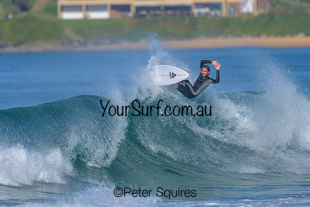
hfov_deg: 2.1
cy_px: 90
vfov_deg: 1.4
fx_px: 8310
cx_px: 123
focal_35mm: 965
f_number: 6.3
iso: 220
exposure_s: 1/2000
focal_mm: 800
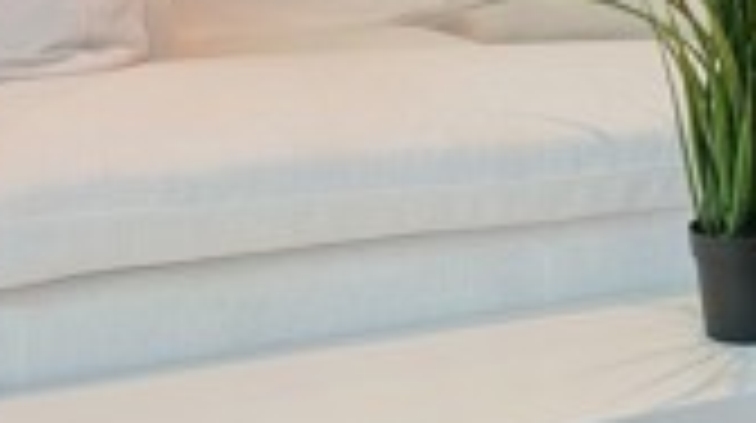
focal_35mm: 90
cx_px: 1066
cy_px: -212
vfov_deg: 12.7
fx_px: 1802
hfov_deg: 20.8
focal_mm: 16
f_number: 3.5
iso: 200
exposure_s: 1/30
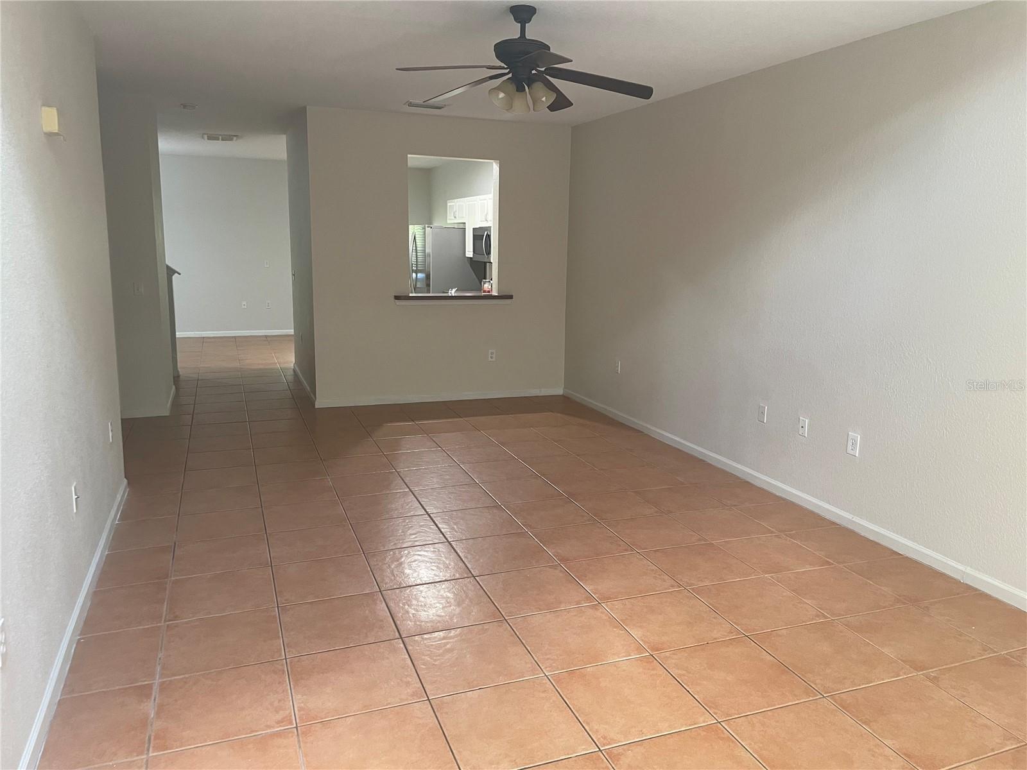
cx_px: 514
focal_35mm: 26
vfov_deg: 53.1
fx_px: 771
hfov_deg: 67.3
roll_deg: -0.4
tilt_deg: -9.9
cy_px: 385
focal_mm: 4.2
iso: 160
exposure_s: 1/60
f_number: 1.6
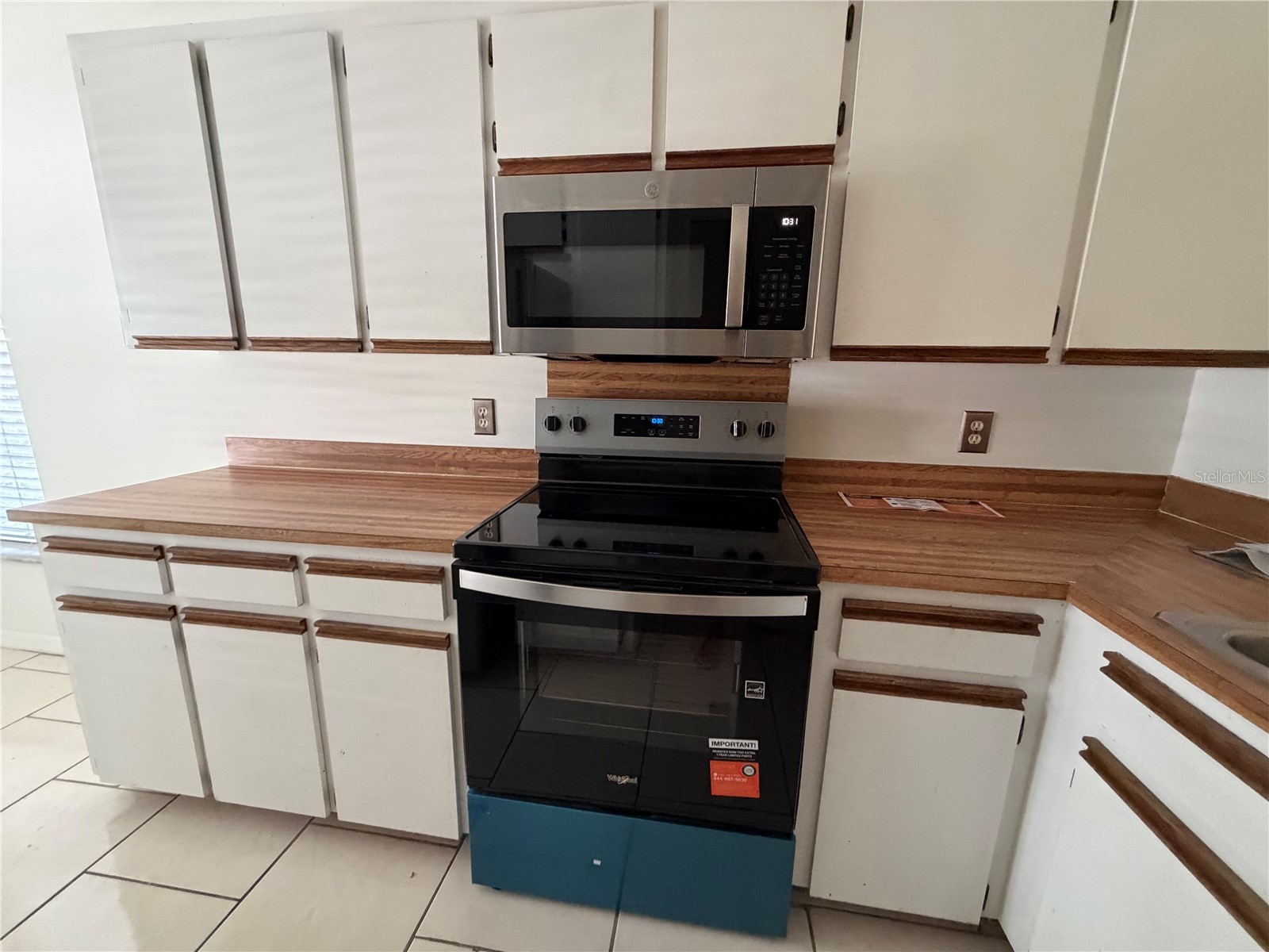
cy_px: 476
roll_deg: -1.0
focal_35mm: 14
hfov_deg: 102.1
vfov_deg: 85.7
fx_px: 513
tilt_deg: -12.7
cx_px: 634
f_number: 2.2
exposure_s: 1/60
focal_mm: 2.22
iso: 500
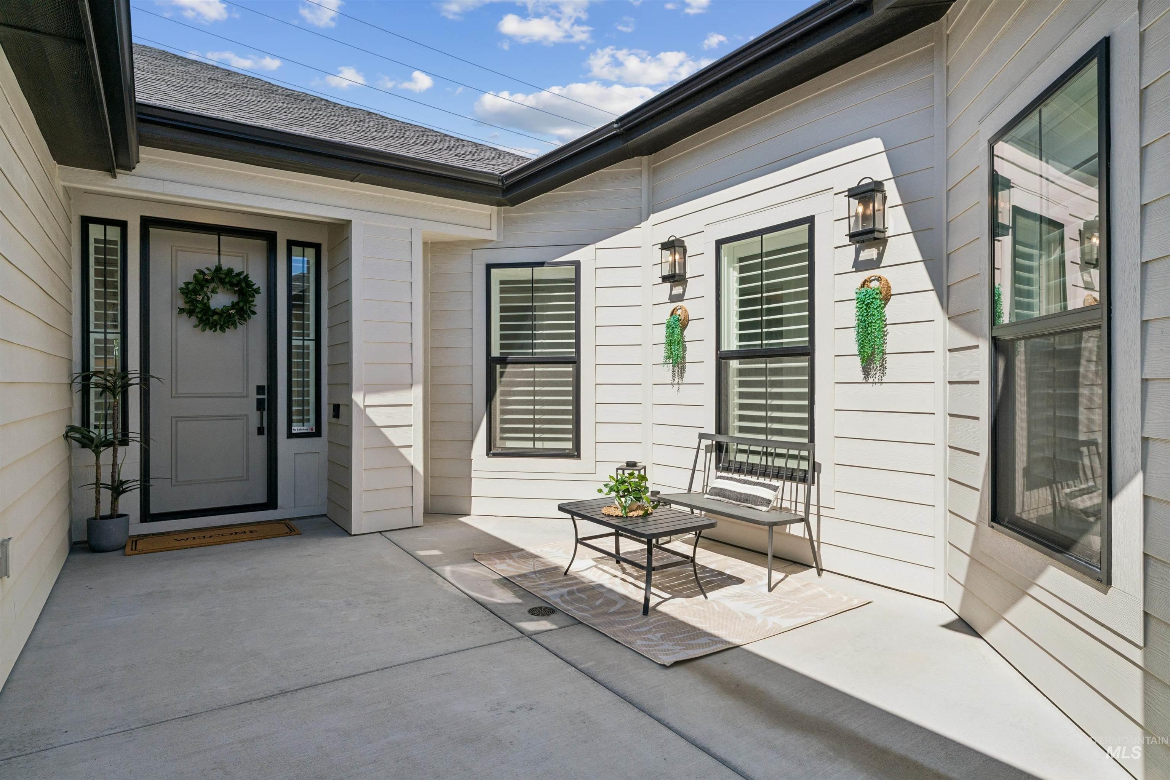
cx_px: 585
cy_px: 390
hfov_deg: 86.0
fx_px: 627
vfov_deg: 63.7
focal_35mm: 19
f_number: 13
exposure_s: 1/320
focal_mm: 19.3
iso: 400
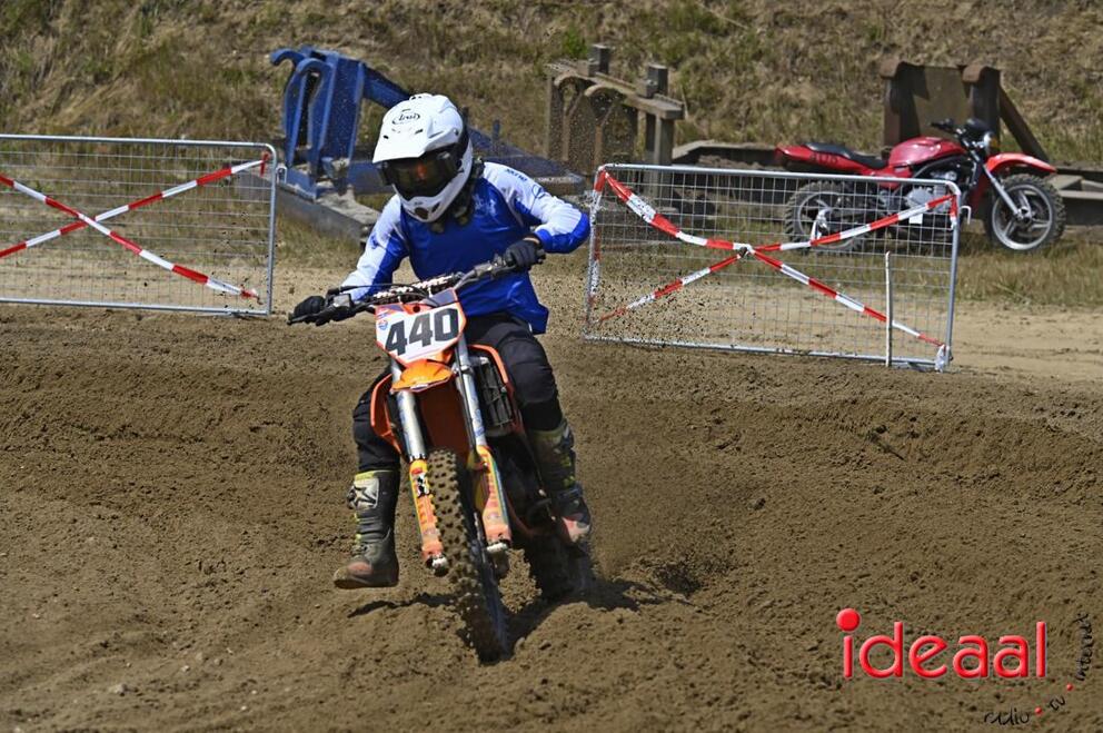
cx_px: 552
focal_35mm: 210
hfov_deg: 9.8
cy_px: 366
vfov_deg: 6.5
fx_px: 6427
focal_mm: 210
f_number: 9
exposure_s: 1/5000
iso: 1600
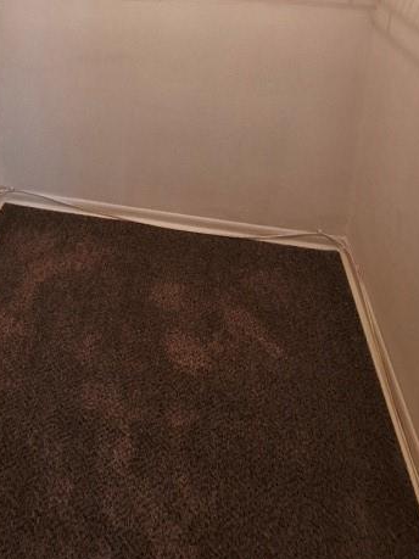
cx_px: 141
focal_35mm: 29
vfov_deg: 49.3
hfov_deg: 47.5
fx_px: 468
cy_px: -10
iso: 125
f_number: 2.2
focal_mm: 1.74
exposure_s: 1/40
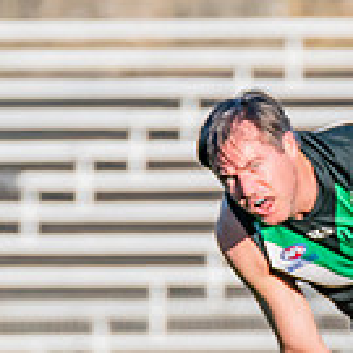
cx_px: 508
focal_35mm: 2093
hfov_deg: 0.8
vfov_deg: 0.8
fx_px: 24147
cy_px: 453
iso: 800
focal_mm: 360
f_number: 7.1
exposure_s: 1/1600
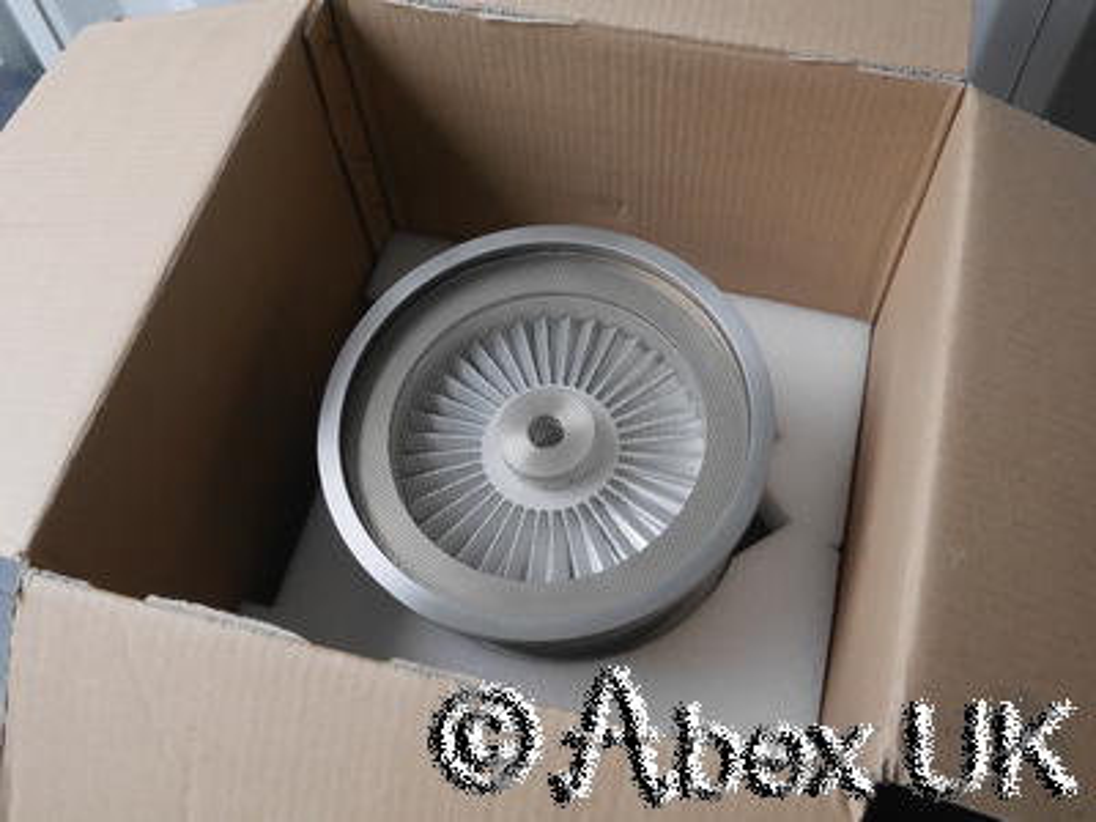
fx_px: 1076
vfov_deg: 41.8
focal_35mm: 34
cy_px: 411
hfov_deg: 54.0
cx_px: 548
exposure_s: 1/250
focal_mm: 17
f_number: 7.1
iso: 3200
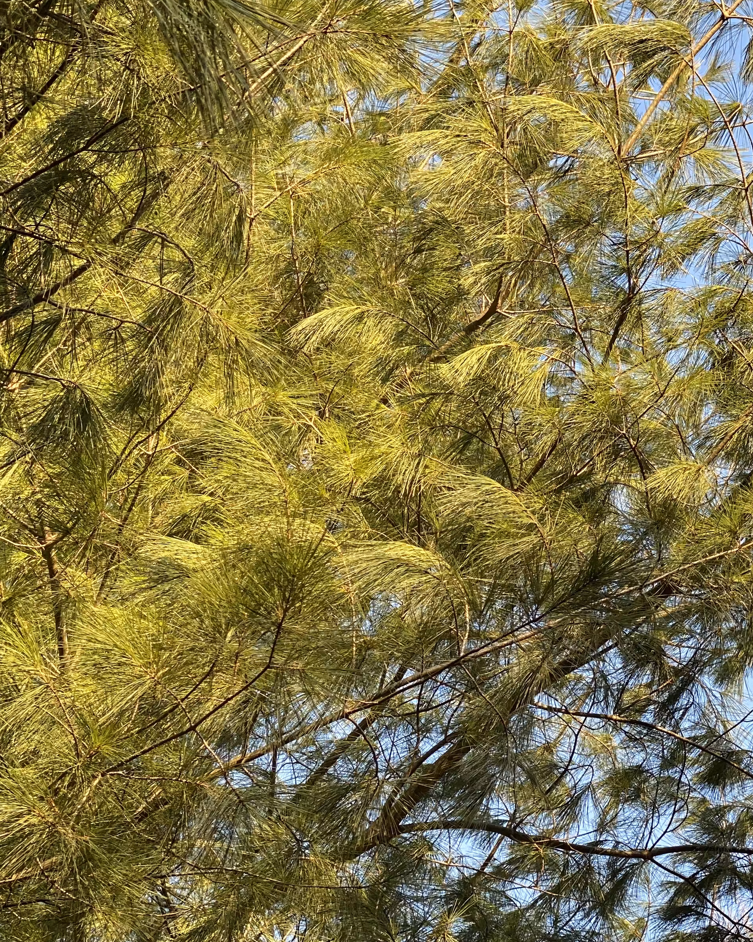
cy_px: 540
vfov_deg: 22.2
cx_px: 391
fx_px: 2396
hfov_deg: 17.9
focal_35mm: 86
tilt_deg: +59.7
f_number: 2
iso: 25
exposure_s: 1/122
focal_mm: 6
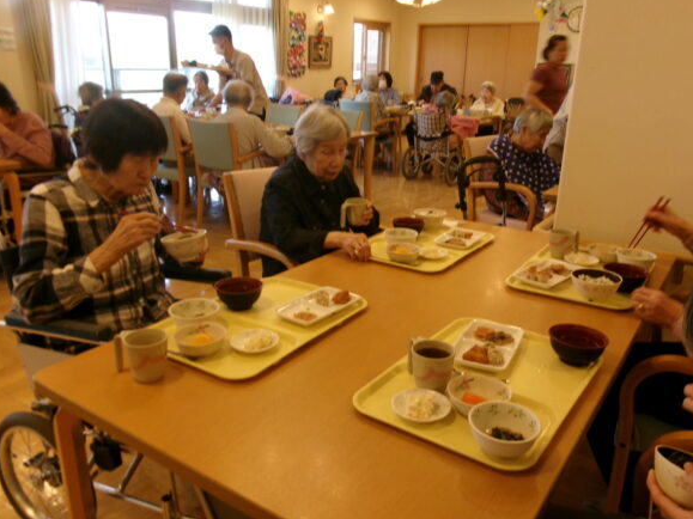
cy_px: 254
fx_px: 580
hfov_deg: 61.7
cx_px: 353
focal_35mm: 29
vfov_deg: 48.2
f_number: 3.9
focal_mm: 5.1
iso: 160
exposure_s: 1/34
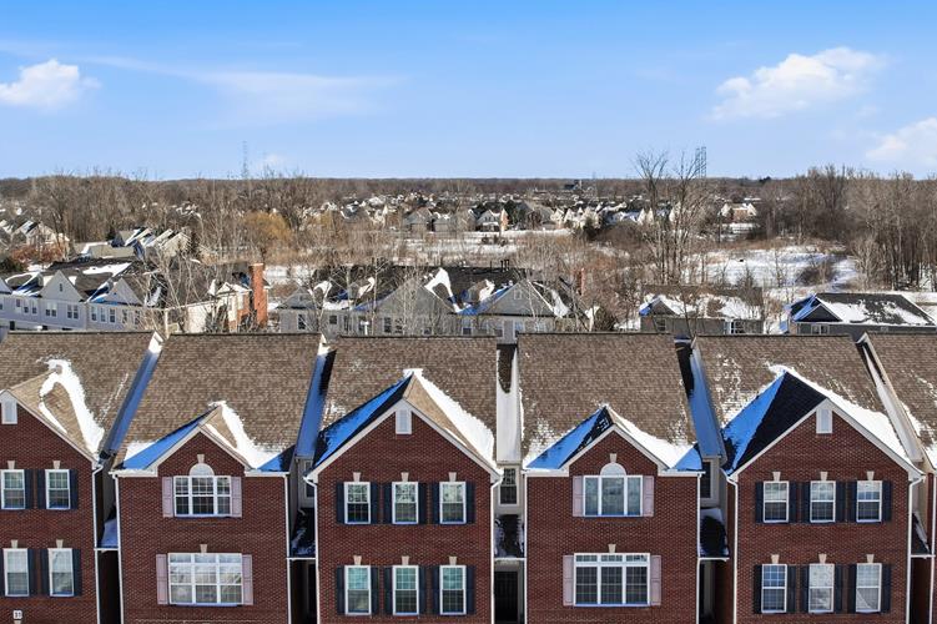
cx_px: 536
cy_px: 416
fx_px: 780
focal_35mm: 30
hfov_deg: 61.7
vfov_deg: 43.0
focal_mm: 8.4
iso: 130
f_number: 2.8
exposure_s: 1/500
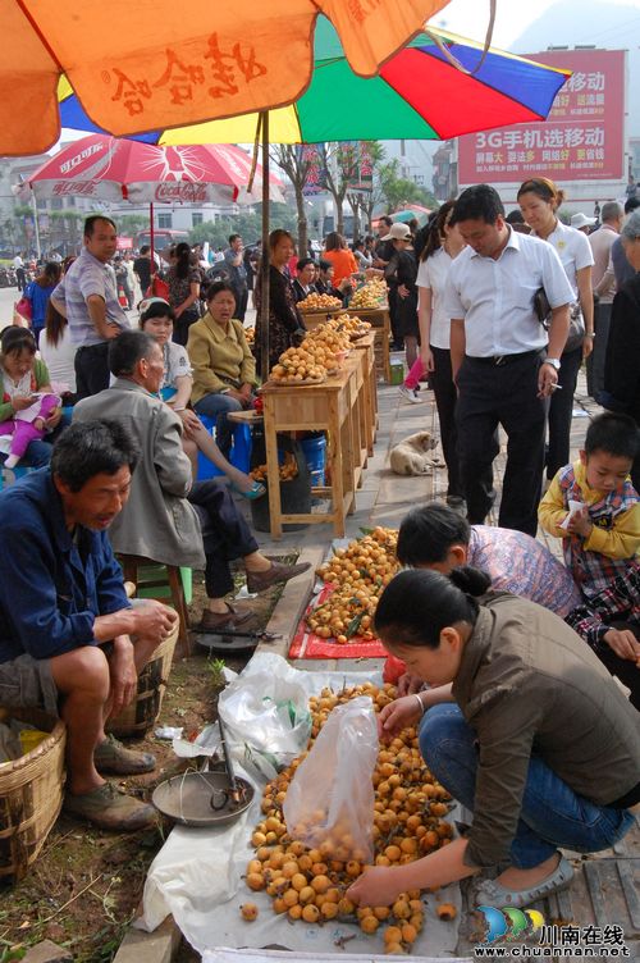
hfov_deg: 34.1
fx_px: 1042
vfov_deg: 49.6
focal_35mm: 39
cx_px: 320
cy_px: 482
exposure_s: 1/640
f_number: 13
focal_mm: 26
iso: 1600
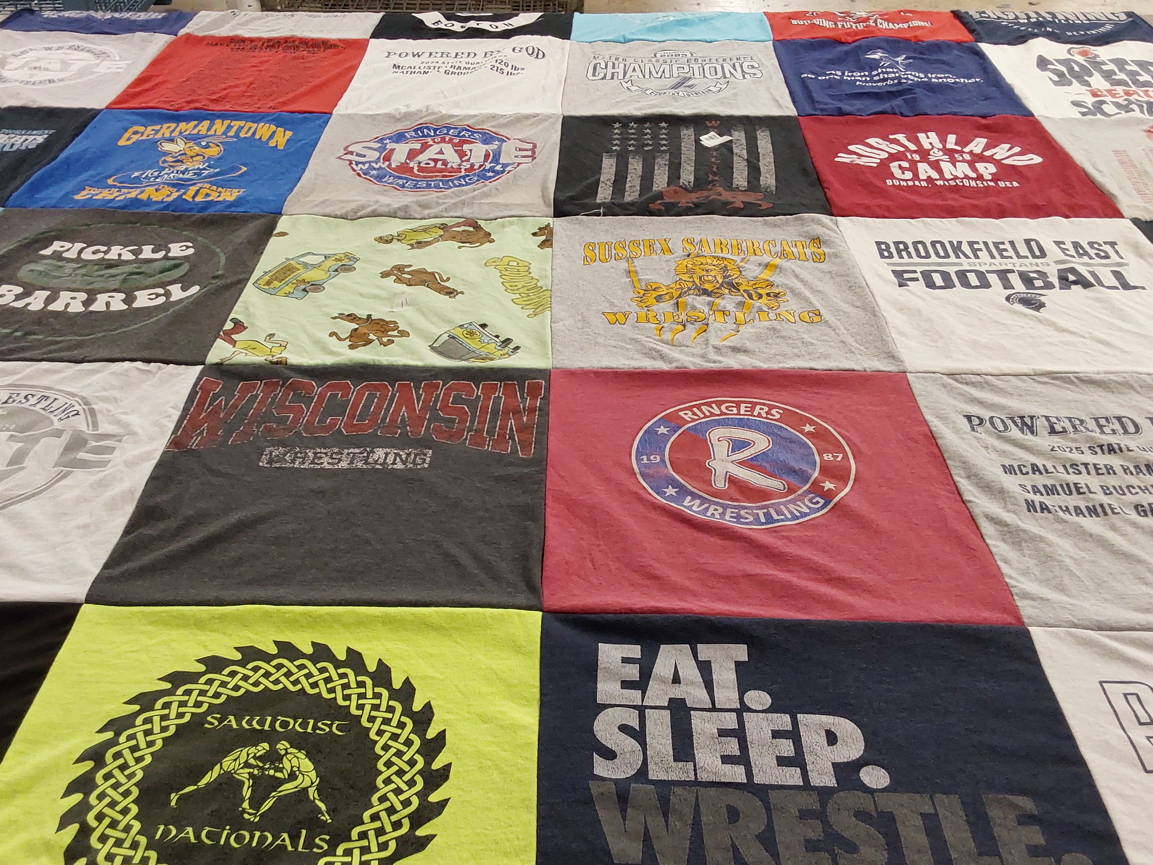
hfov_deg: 55.3
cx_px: 537
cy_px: 499
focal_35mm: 33
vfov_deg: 42.8
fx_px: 1099
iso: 125
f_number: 1.9
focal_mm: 2.91
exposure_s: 1/60
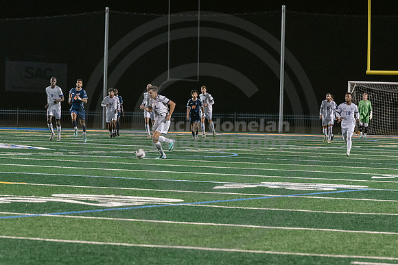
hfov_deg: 8.9
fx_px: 2559
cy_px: 149
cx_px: 197
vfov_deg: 5.9
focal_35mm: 231
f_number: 4
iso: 3200
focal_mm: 122
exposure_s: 1/320
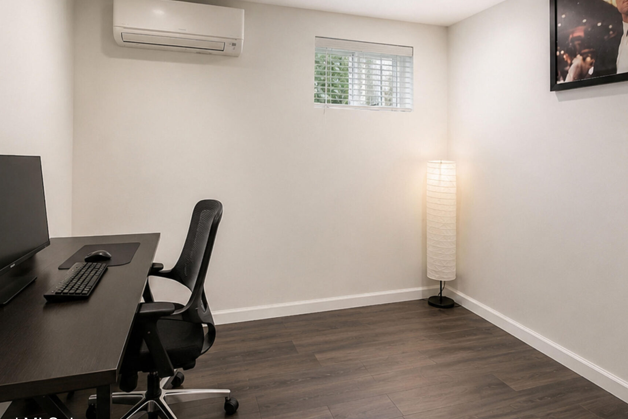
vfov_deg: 52.1
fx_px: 419
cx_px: 329
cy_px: 139
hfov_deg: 73.7
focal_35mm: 24
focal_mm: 10.4
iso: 2000
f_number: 5.6
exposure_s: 1/20
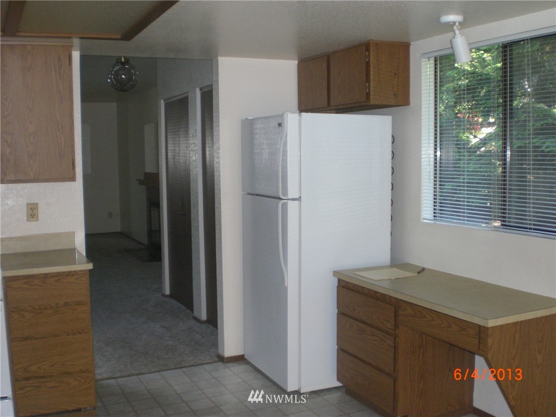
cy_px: 208
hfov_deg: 49.0
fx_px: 610
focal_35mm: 38
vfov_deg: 37.7
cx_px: 278
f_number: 3.1
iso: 200
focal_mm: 6.3
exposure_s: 1/60
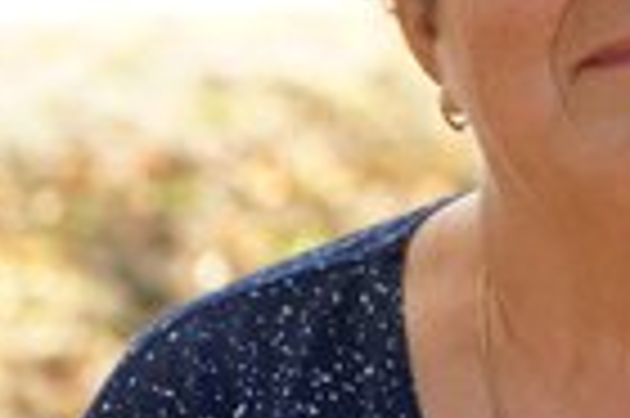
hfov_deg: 12.4
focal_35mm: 163
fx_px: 2849
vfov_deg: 8.4
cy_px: 74
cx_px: 724
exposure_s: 1/160
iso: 200
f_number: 4
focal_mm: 57
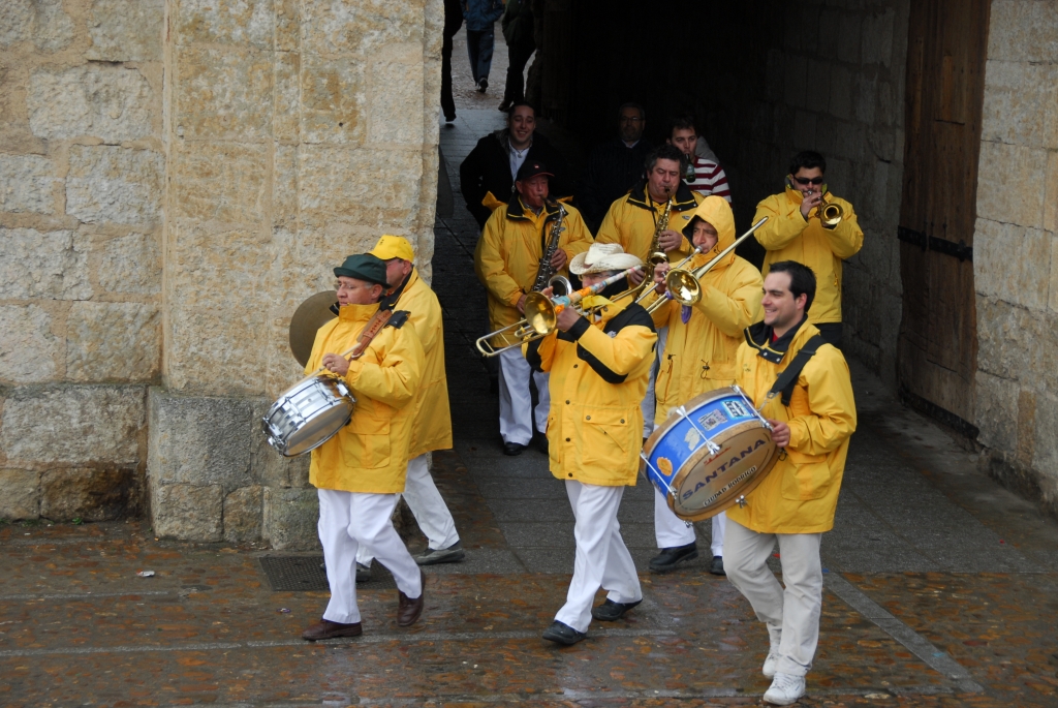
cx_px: 529
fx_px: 3089
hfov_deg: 19.4
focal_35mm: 105
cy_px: 354
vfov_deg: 13.1
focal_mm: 70
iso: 250
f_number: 5
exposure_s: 1/250
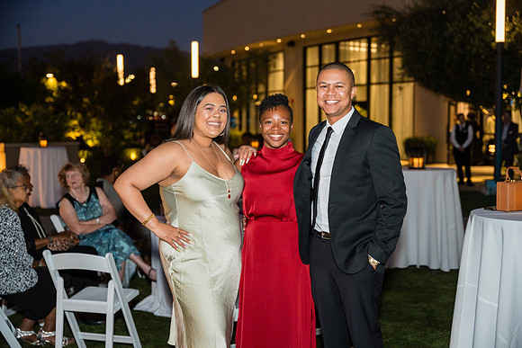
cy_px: 174
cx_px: 261
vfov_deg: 26.9
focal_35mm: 50
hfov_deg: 39.4
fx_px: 729
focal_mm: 50.3
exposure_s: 1/125
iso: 2500
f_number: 2.8
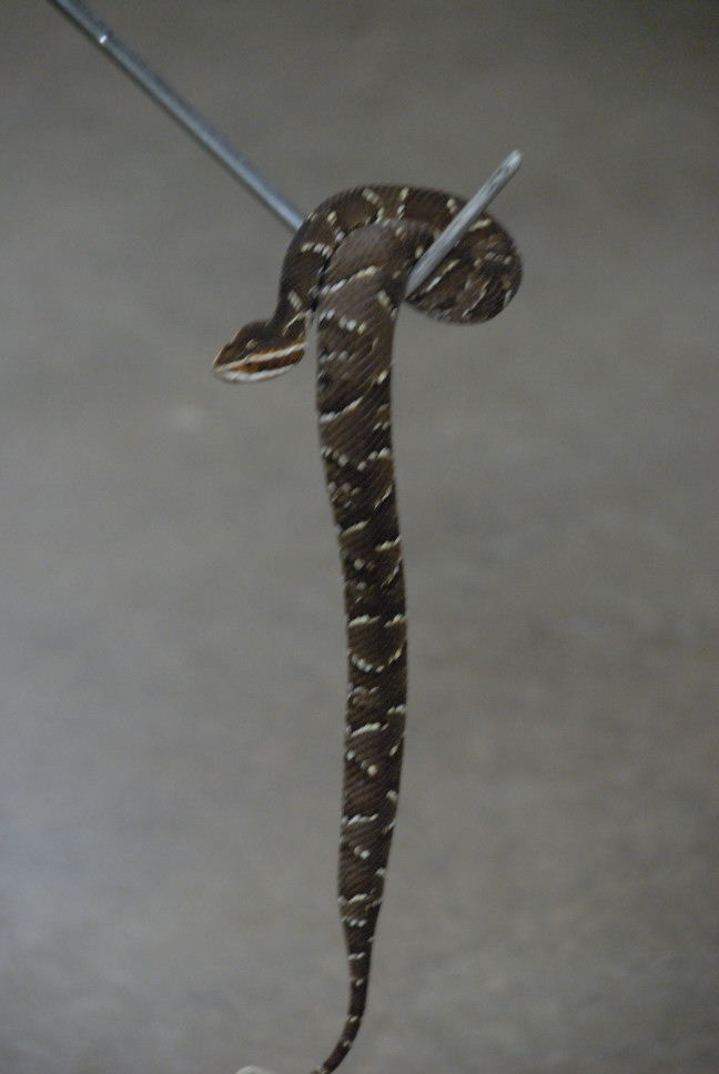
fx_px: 8961
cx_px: 360
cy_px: 537
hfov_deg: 4.6
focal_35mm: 300
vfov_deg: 6.9
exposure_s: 1/45
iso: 1600
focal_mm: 200
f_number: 5.6
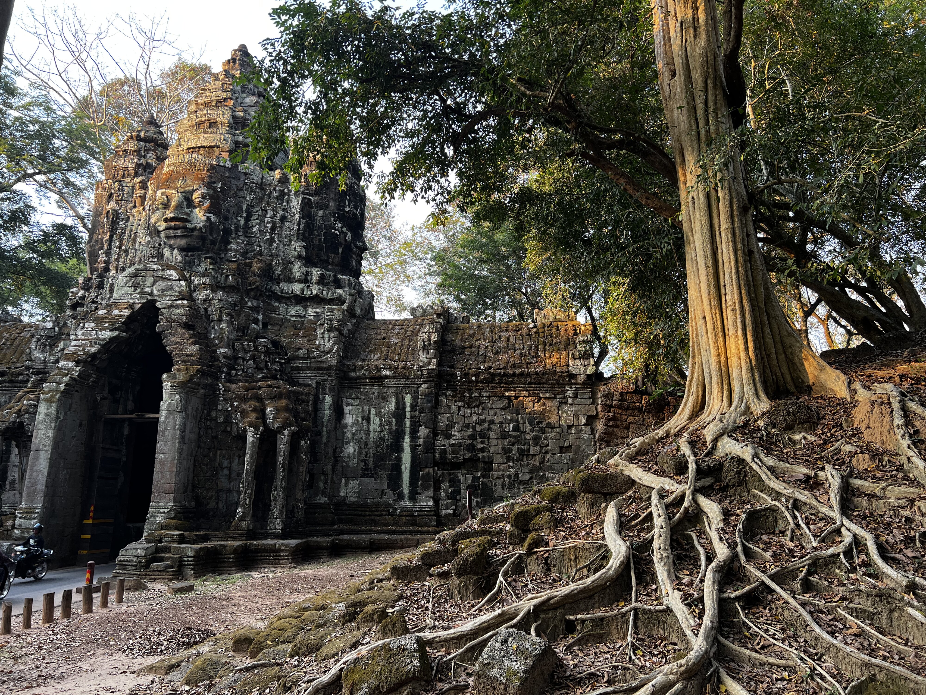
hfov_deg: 67.3
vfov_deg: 53.1
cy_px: 348
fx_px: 696
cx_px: 463
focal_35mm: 26
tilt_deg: +13.6
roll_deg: -0.1
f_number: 1.5
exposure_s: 1/128
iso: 64
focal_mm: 5.7
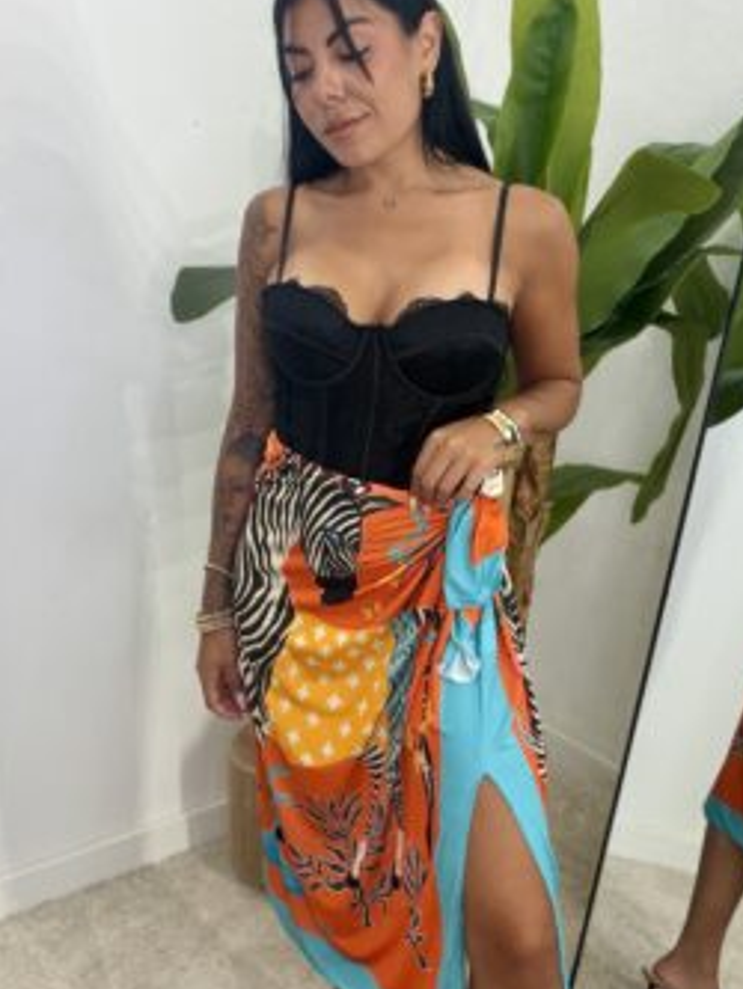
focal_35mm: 36
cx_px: 369
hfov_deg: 39.7
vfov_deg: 51.3
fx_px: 1030
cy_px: 475
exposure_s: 1/74
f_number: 1.9
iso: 64
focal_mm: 2.71
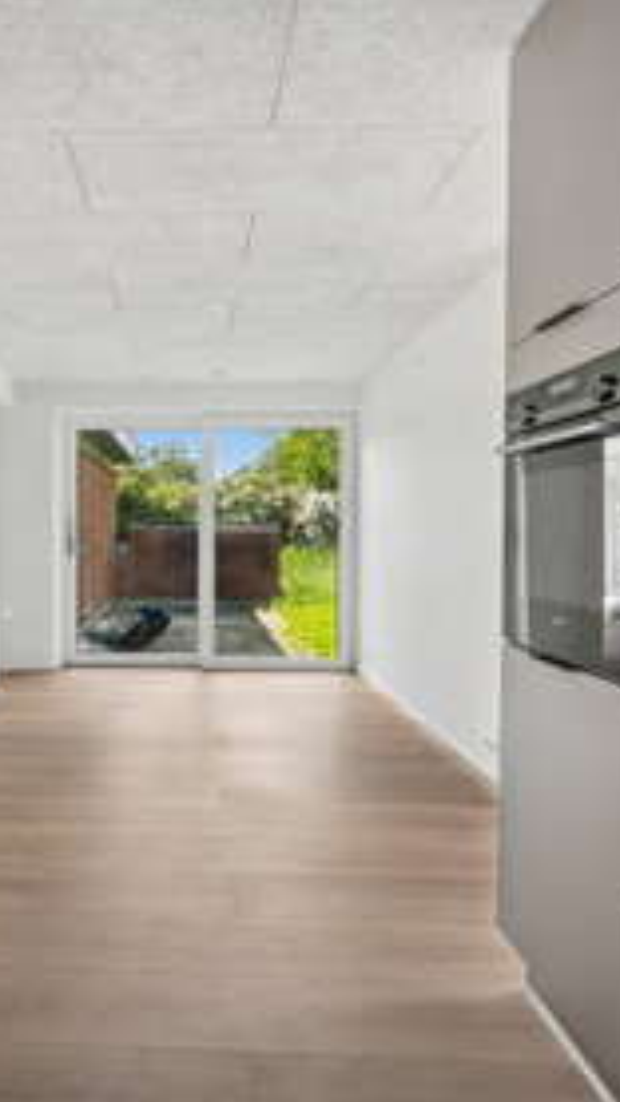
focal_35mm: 27
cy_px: 549
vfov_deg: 69.8
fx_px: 788
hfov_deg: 41.5
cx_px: 147
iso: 640
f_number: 9
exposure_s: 1/100
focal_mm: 17
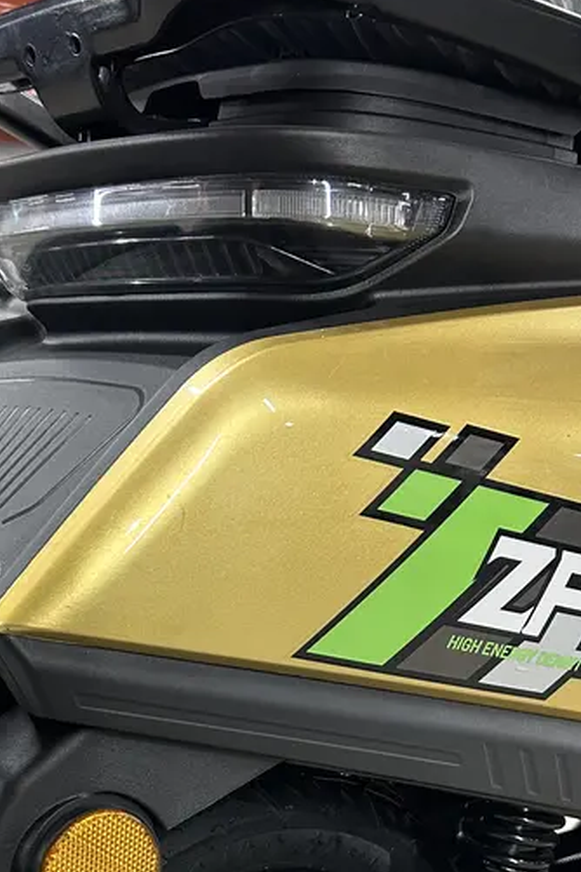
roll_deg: +0.1
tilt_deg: -17.3
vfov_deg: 35.2
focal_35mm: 54
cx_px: 179
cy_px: 747
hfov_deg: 24.9
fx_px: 1307
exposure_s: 1/50
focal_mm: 5.7
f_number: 1.5
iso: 200
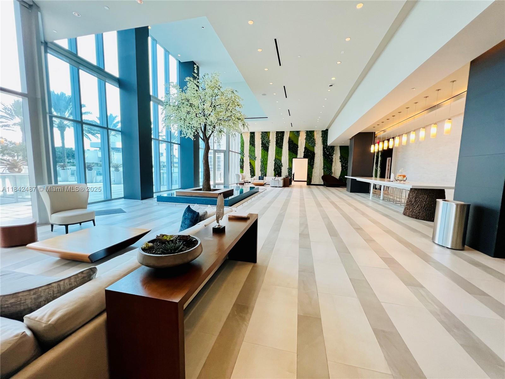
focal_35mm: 13
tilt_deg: -6.0
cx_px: 252
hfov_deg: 106.2
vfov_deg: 89.9
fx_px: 190
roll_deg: -0.8
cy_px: 190
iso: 250
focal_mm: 1.57
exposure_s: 1/120
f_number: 1.8
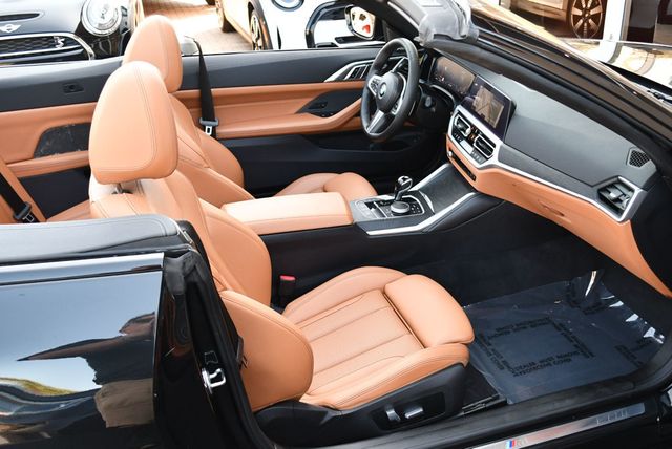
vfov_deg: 36.9
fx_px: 673
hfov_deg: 53.1
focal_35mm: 36
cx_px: 336
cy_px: 224
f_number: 3.5
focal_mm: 18
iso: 640
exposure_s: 1/250
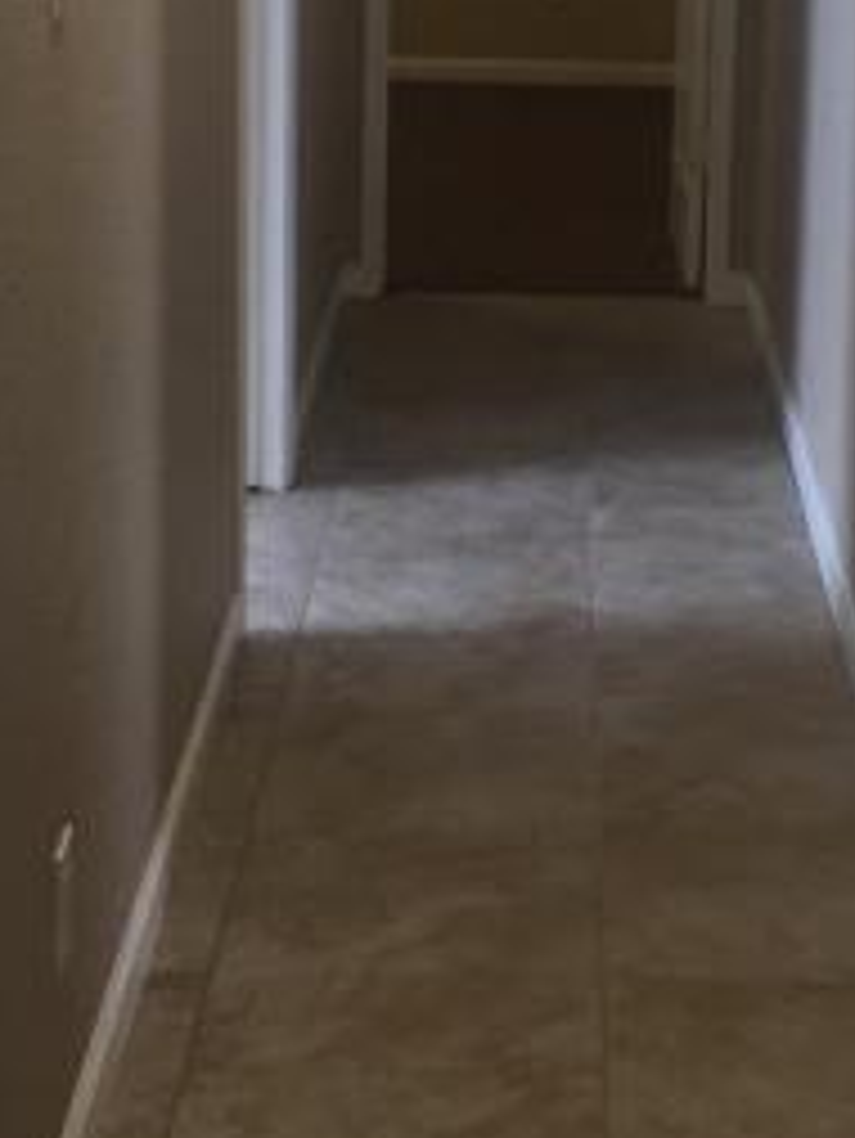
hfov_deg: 16.7
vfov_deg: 21.6
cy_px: 54
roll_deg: -0.9
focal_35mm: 88
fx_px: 2896
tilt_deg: -6.5
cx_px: 603
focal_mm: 4.15
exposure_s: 1/30
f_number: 2.2
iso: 80
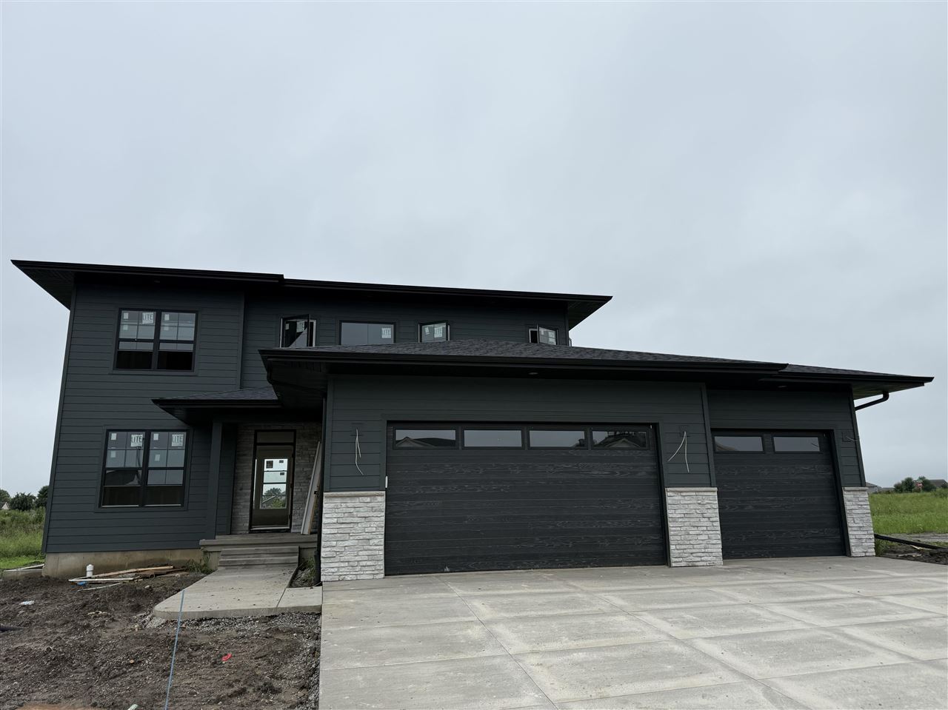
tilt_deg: +13.4
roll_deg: +1.6
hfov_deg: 71.6
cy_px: 355
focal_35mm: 24
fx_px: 657
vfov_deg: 56.8
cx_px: 474
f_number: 1.78
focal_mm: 6.76
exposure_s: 1/2169
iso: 80
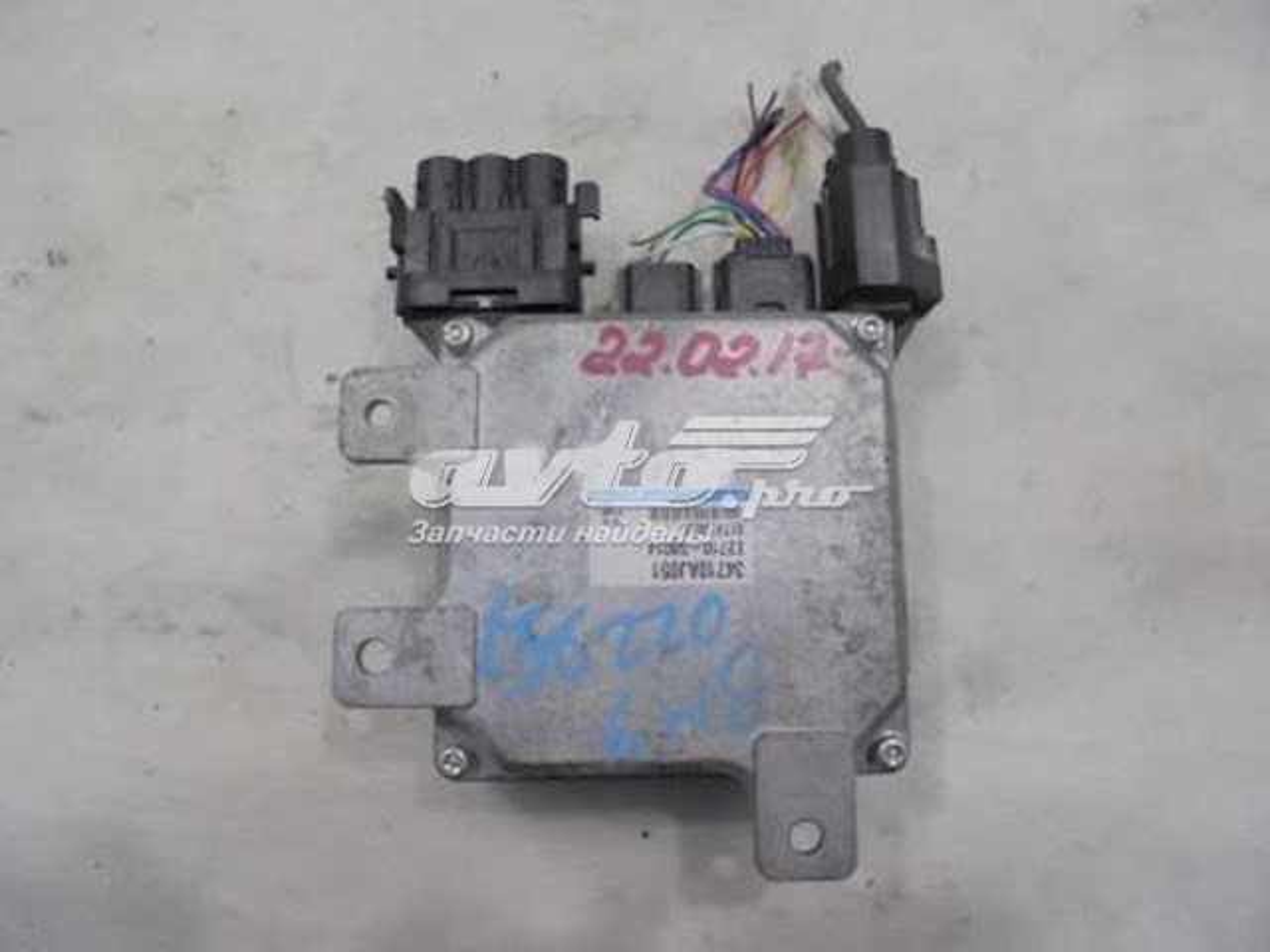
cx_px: 635
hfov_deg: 67.3
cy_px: 476
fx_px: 954
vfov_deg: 53.1
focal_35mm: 26
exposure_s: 1/30
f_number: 3.5
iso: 400
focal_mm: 4.6
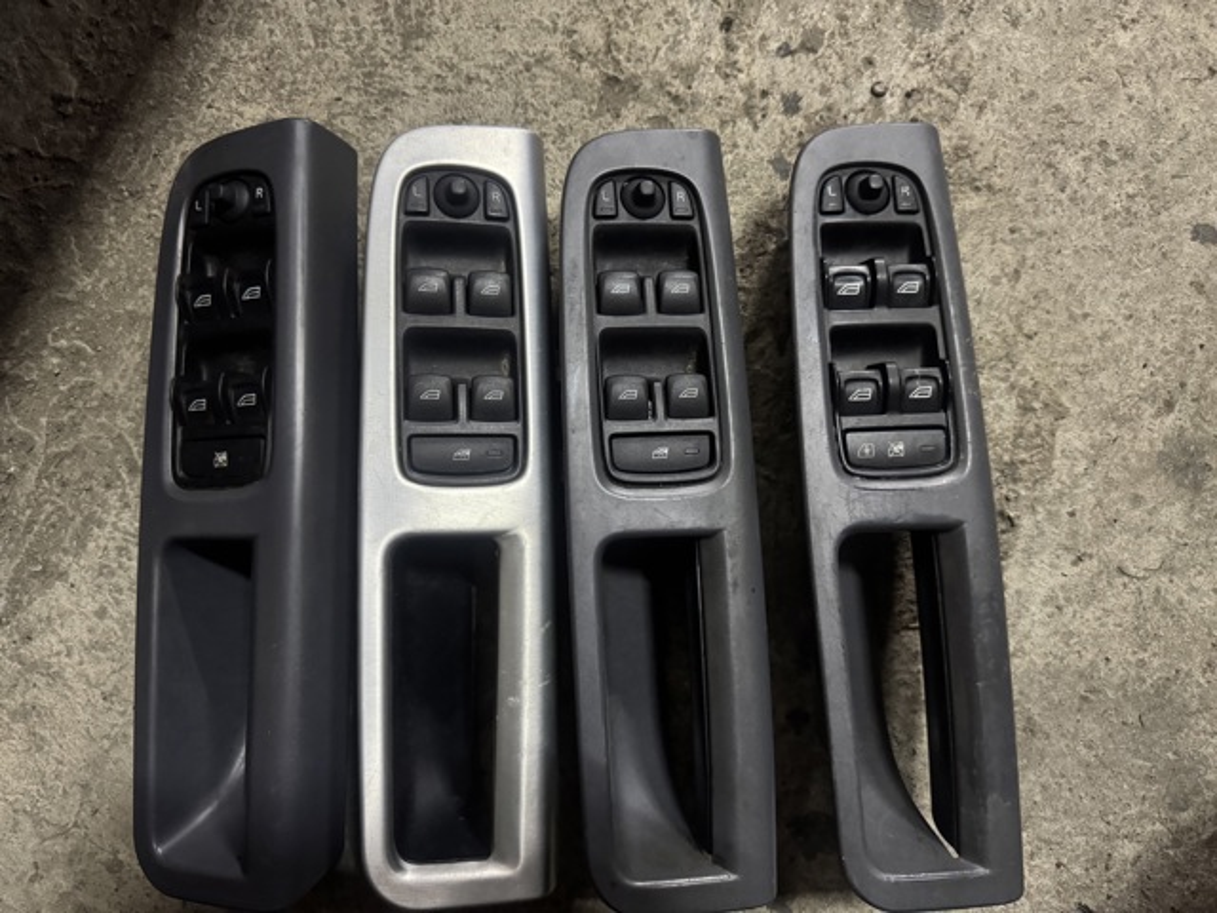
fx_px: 844
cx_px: 608
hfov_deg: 71.6
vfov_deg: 56.8
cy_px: 456
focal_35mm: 24
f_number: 1.78
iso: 1000
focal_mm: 6.76
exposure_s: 1/33
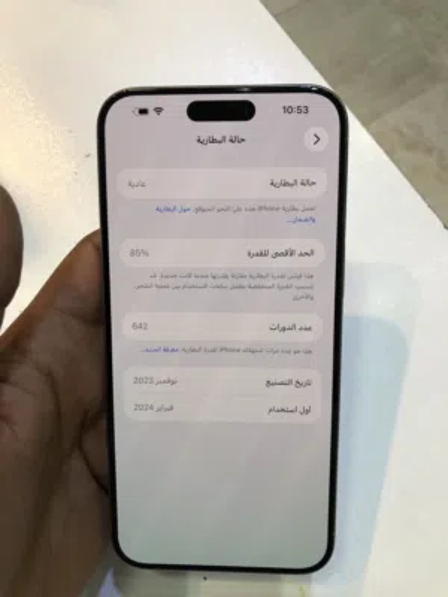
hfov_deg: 49.7
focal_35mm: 28
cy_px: 298
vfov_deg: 63.4
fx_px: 483
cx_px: 224
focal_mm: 3.99
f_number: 1.8
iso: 40
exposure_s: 1/100
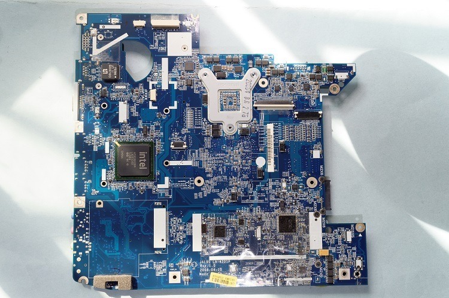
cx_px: 224
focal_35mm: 33
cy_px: 149
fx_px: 411
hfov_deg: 57.3
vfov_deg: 39.9
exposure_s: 1/15
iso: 100
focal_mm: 22
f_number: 8
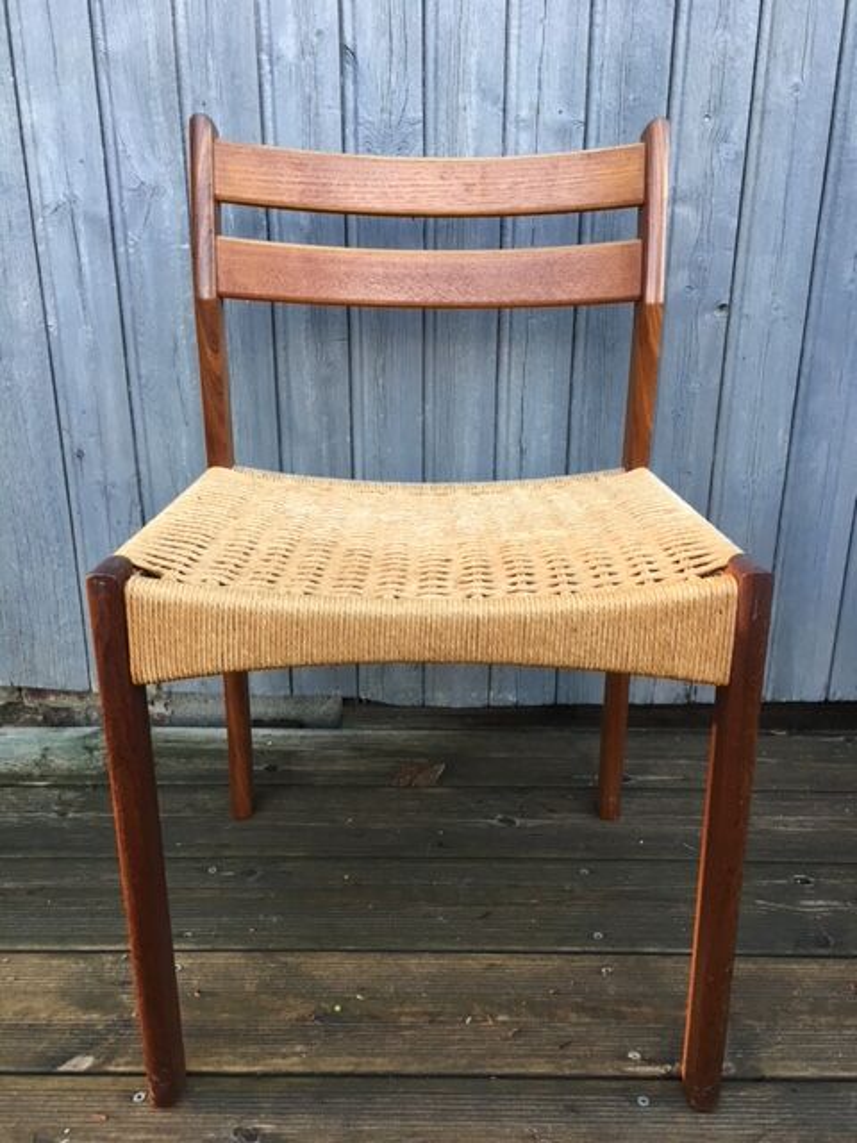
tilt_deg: -20.0
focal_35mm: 29
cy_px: 572
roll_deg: +0.6
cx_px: 428
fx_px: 957
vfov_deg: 61.7
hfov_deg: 48.2
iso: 40
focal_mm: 4.15
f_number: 2.2
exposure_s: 1/33
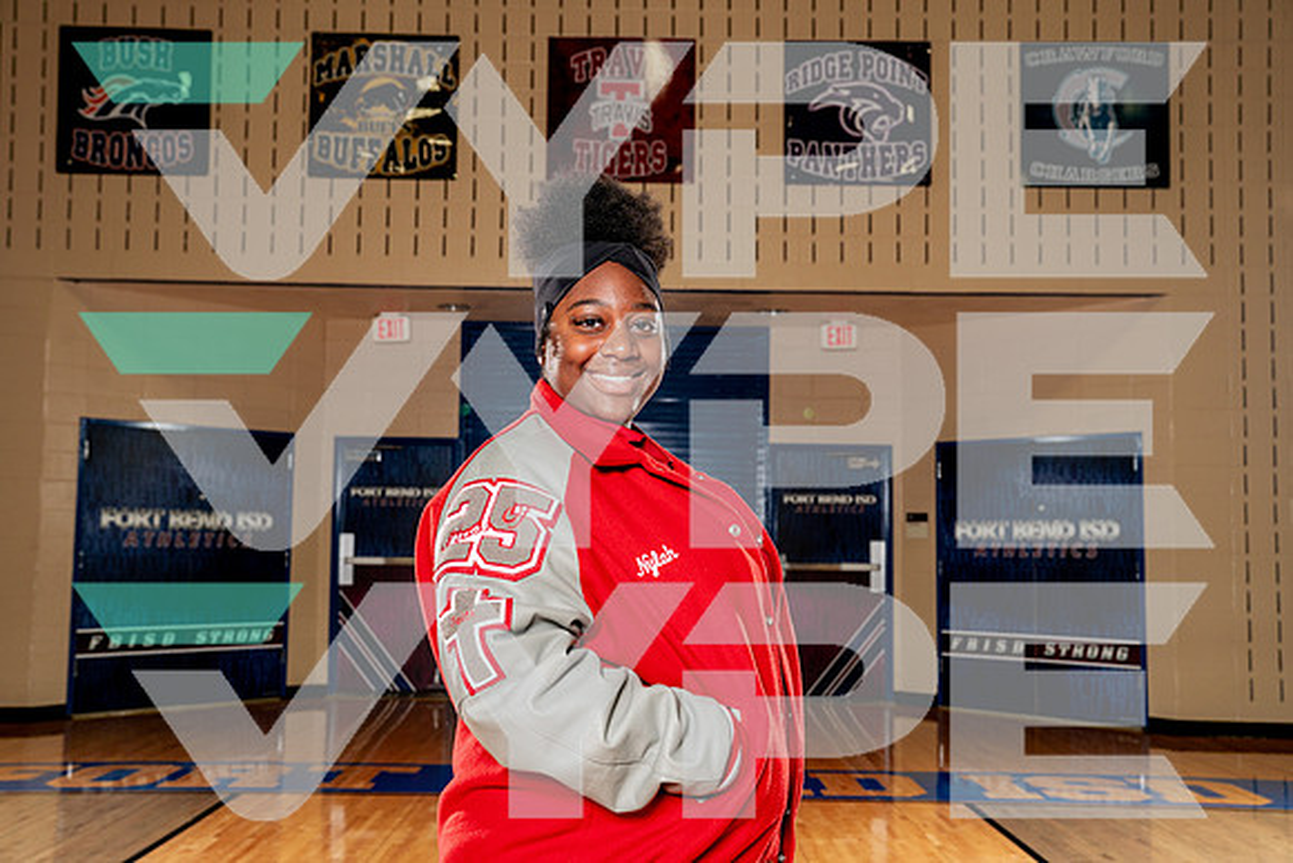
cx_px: 646
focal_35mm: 38
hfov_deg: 50.7
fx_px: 1365
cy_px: 432
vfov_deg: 35.1
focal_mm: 38
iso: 200
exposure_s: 1/250
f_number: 5.6
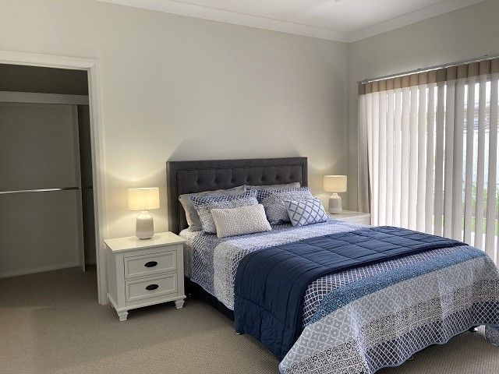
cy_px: 187
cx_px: 250
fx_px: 404
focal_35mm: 28
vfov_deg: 49.7
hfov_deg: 63.4
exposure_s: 1/50
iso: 64
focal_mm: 3.99
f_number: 1.8
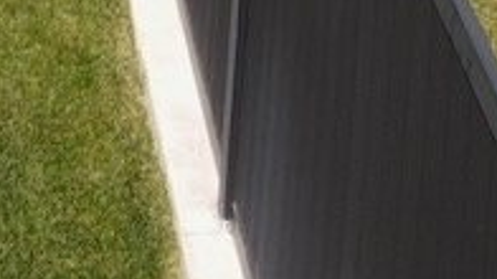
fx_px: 2252
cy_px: -753
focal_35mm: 171
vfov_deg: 6.1
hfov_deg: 11.1
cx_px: -578
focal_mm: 4.5
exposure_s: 1/640
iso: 100
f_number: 2.8
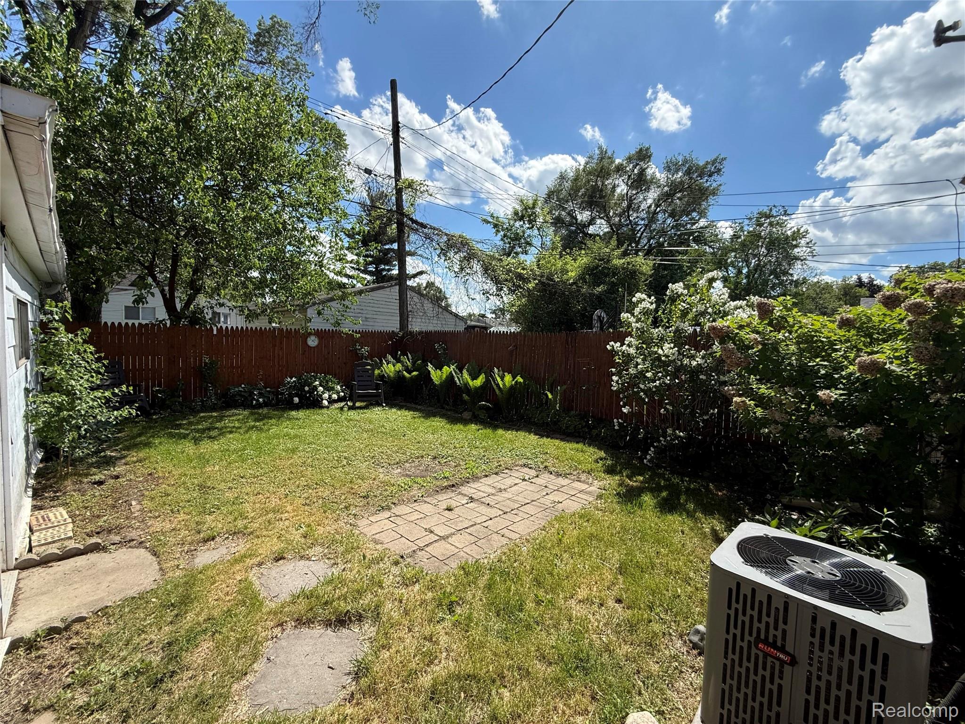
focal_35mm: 14
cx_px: 482
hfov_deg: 102.1
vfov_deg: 85.7
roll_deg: -2.2
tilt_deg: -2.8
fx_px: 390
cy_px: 362
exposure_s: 1/1698
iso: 64
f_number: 2.2
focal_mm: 2.22
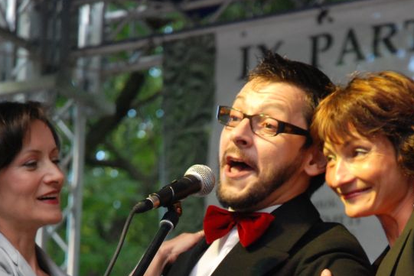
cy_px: 260
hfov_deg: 10.3
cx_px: 264
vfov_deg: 6.9
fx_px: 2289
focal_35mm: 199
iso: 800
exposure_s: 1/80
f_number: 4.5
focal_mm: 70
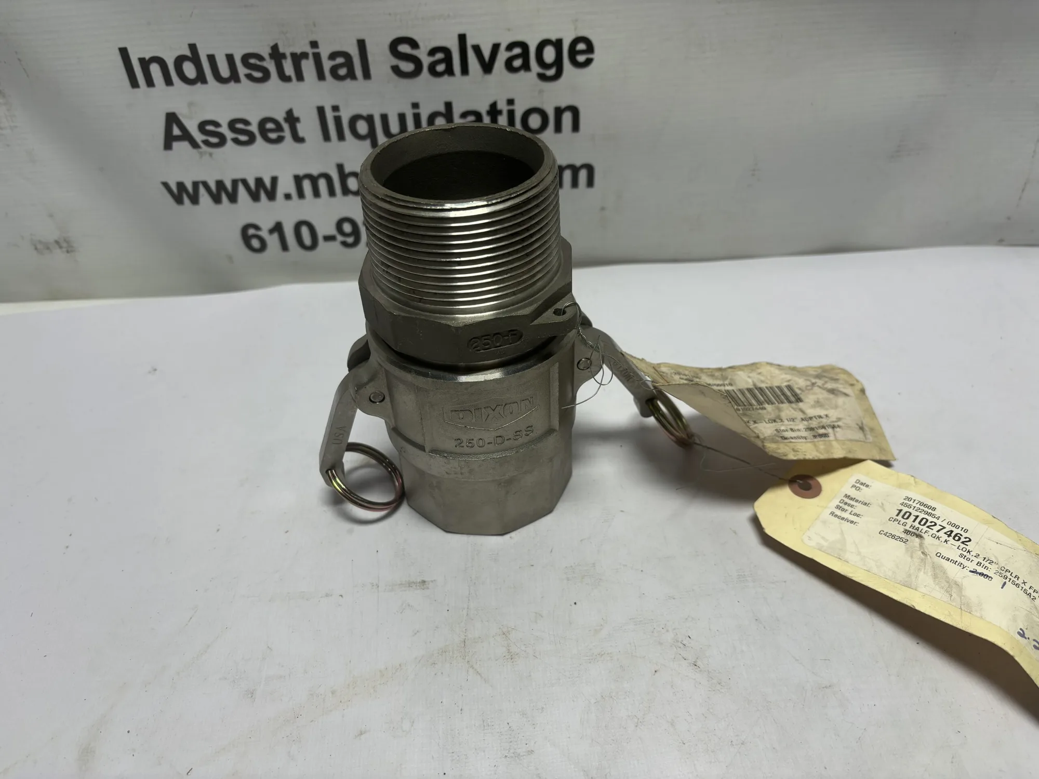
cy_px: 390
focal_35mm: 26
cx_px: 520
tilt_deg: -39.6
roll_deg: +2.6
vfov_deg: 53.1
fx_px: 780
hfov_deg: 67.3
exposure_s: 1/531
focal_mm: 5.96
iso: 50
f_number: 1.6
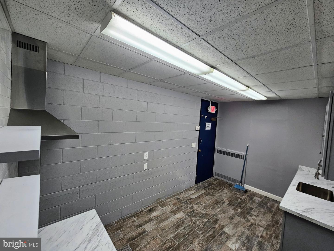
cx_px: 167
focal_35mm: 13
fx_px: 125
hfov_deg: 106.2
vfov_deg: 89.9
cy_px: 126
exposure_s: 1/60
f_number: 2.2
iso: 100
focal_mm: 2.2
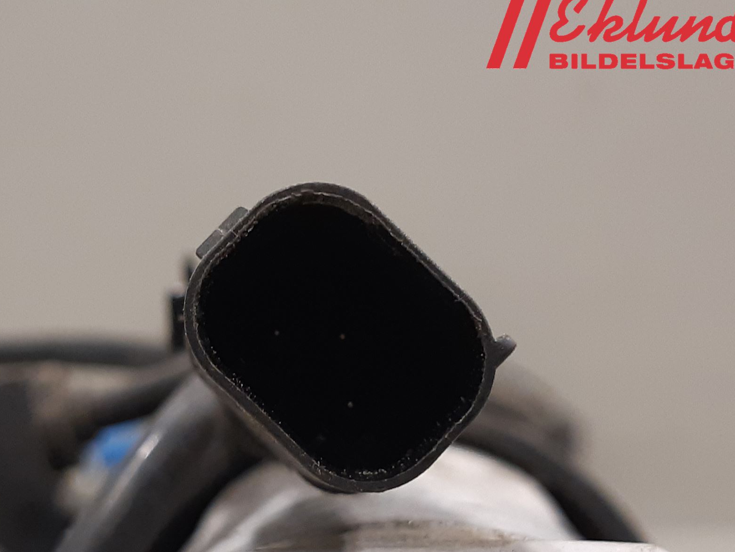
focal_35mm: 34
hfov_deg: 53.6
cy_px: 350
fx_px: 722
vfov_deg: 41.5
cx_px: 294
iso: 200
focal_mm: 3.93
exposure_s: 1/50
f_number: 1.7
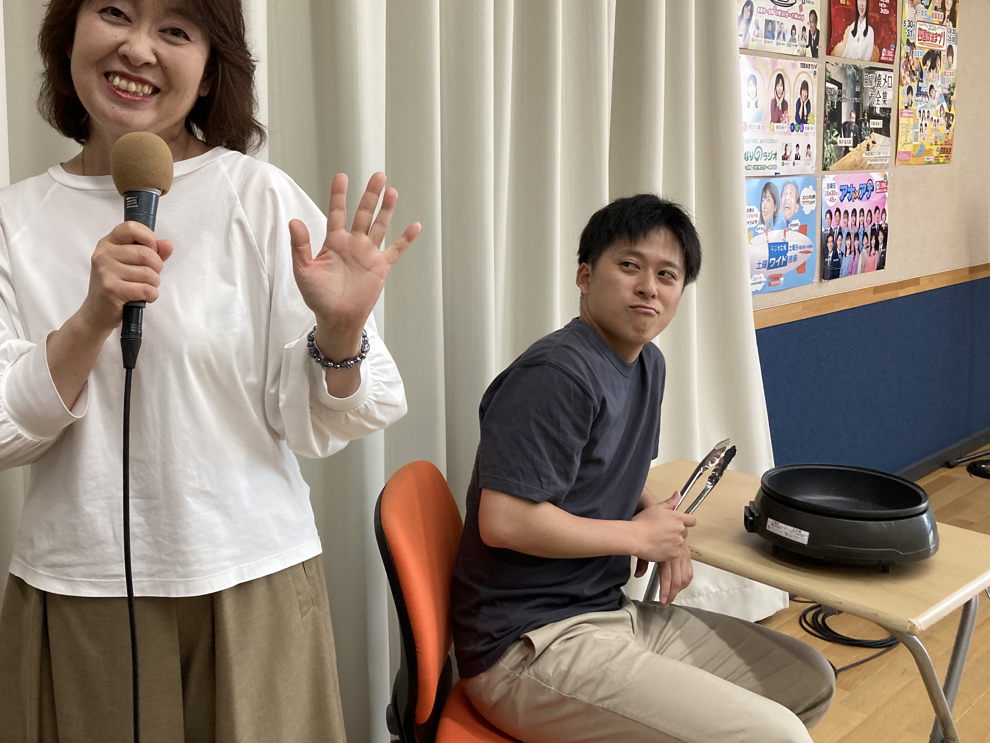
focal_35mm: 34
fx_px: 972
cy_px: 297
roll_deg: +1.6
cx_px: 419
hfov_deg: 53.7
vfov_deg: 41.6
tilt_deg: -7.2
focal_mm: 3.99
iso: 125
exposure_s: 1/60
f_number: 1.8
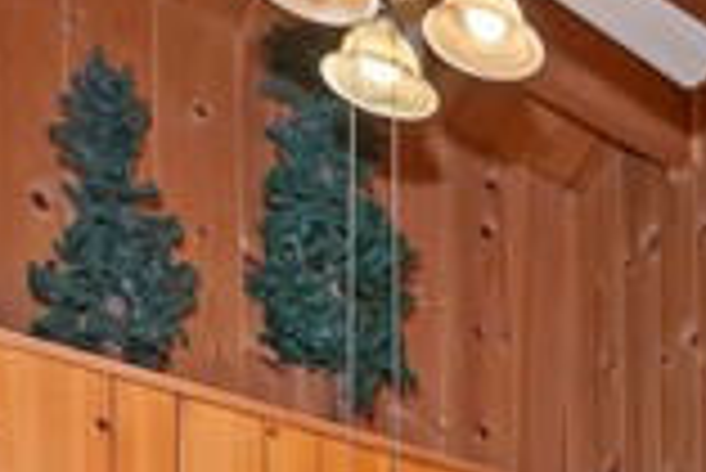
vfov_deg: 17.3
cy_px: 897
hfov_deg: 25.7
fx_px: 1197
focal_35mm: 61
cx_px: 1021
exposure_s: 1/30
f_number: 8
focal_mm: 10
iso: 400
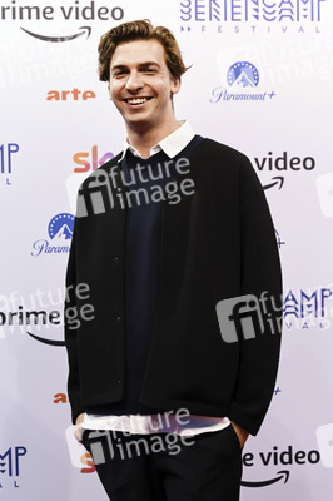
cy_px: 250
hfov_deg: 28.0
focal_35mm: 48
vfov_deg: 41.1
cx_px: 166
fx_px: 667
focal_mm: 48
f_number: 4
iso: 500
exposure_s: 1/200
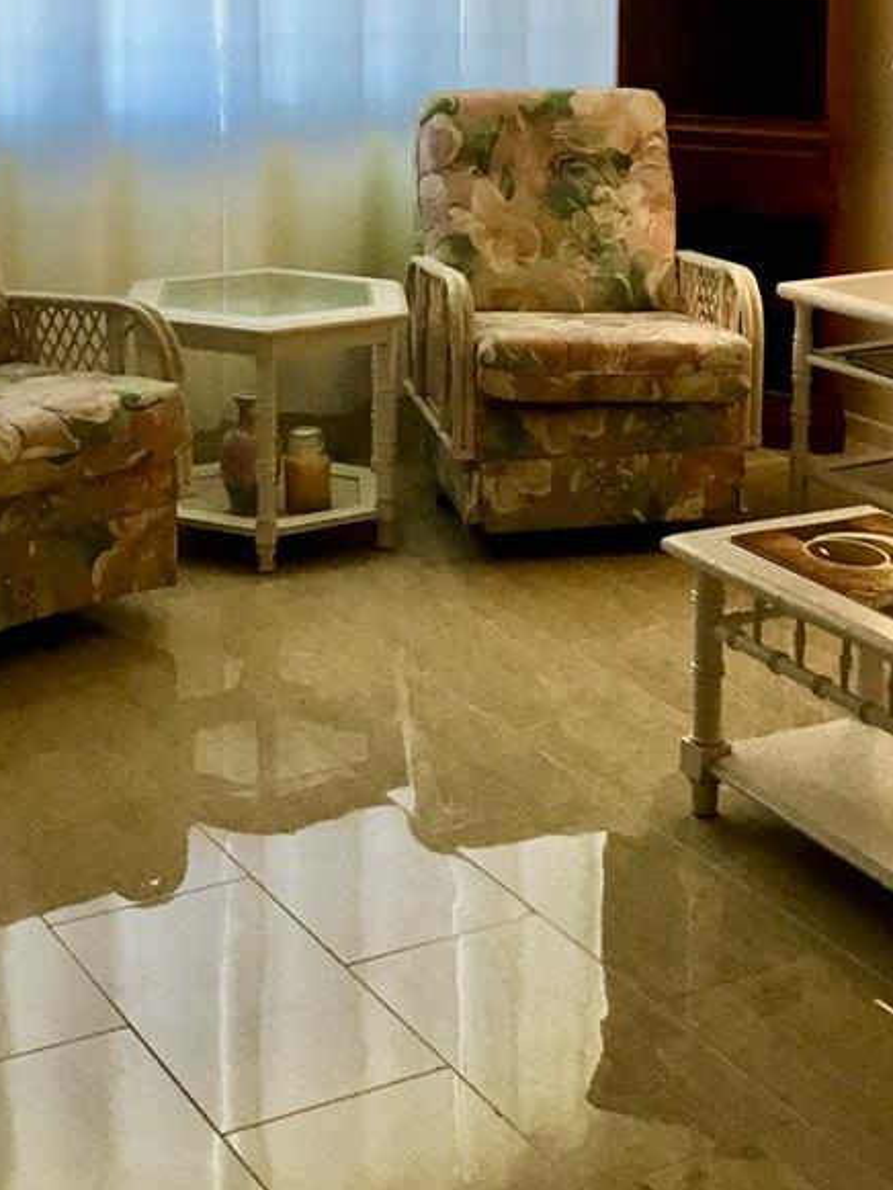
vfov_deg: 29.4
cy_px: 197
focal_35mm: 64
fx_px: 2201
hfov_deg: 22.9
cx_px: 539
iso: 32
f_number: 2.4
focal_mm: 3.3
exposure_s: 1/30
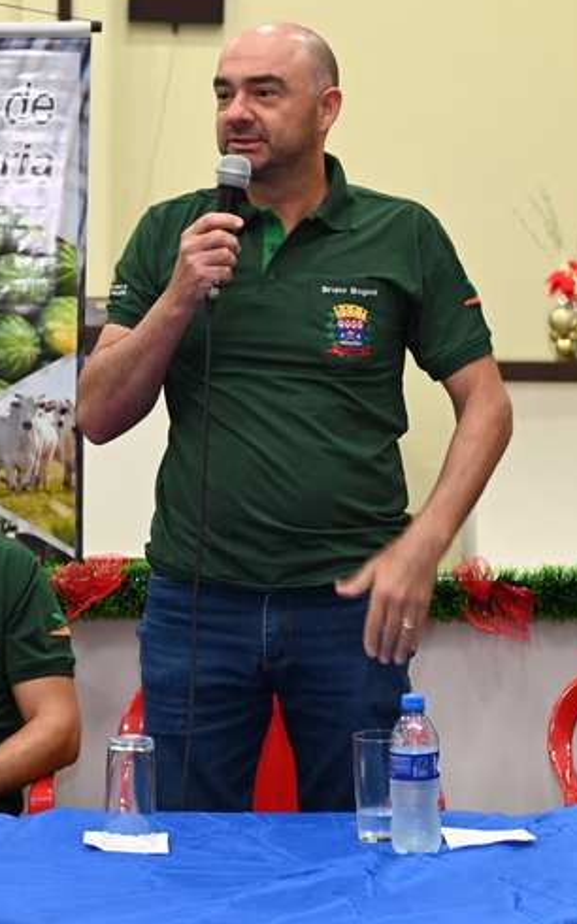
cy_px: 361
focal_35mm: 103
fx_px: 2593
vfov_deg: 20.2
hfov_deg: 12.7
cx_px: 185
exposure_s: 1/60
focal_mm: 55
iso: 1100
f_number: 4
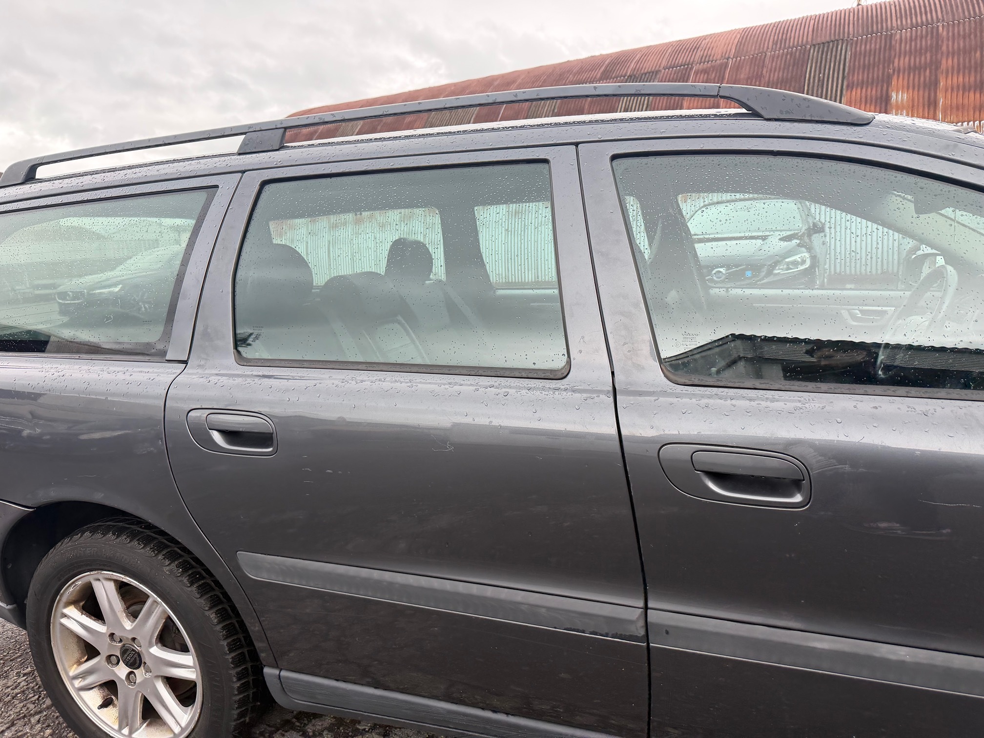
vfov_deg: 56.8
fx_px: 682
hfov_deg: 71.6
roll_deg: +1.6
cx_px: 492
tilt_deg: -9.3
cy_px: 369
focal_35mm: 24
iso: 100
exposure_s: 1/780
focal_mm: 6.76
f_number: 1.78
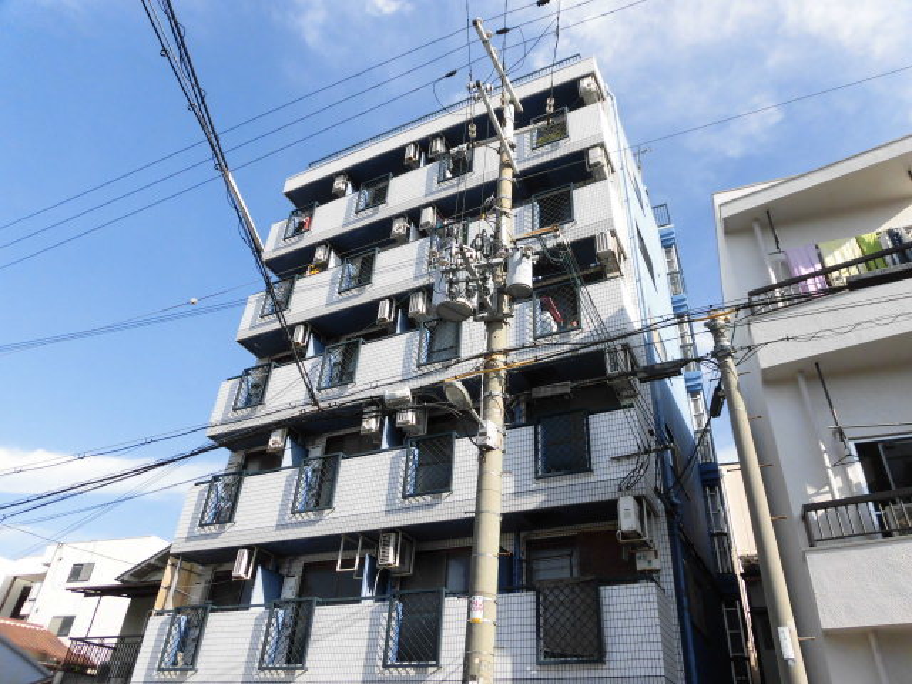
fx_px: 632
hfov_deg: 71.6
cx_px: 456
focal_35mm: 24
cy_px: 342
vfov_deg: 56.8
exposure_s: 1/800
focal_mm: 4.3
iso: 100
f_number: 3.1
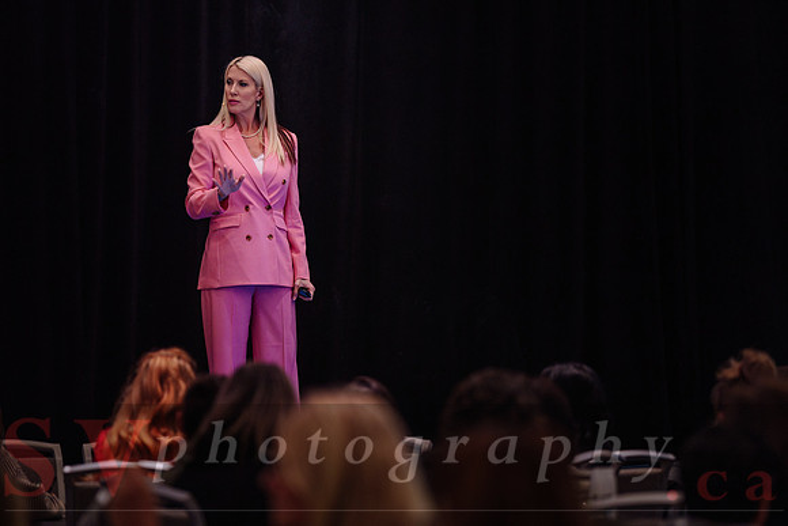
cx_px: 394
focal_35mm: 200
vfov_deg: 6.9
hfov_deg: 10.3
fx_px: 4379
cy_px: 263
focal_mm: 200
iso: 2500
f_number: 2.8
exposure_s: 1/200
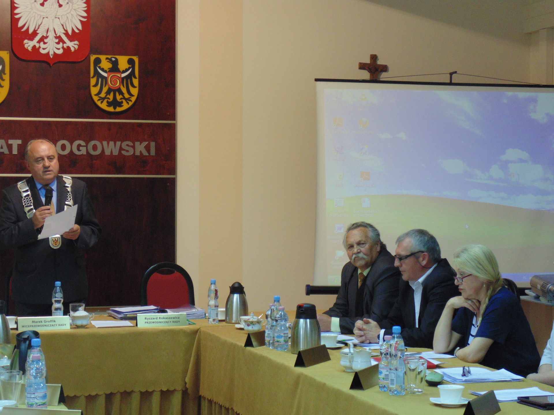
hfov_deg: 24.7
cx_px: 277
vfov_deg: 18.7
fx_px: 1264
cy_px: 208
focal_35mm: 79
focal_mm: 14.1
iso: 250
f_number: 4.3
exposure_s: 1/30
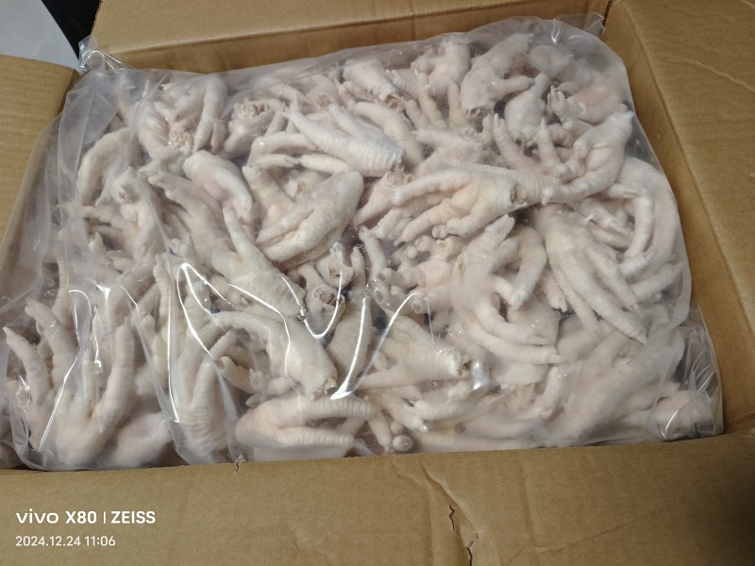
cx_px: 378
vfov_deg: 58.9
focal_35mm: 23
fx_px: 502
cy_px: 283
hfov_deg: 73.9
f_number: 1.75
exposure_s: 1/206
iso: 2898
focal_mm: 5.5
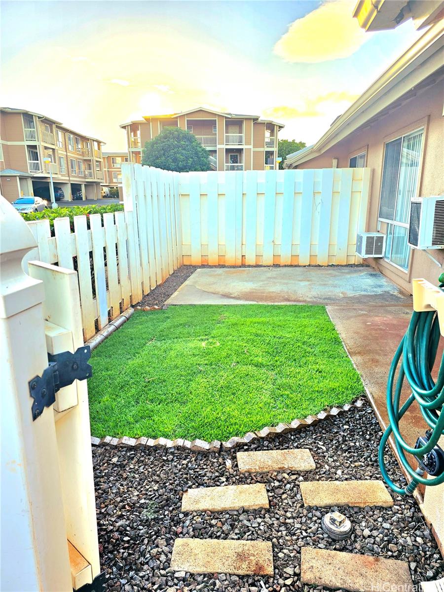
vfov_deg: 73.9
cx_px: 222
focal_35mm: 23
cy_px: 296
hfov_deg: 58.9
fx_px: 393
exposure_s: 1/208
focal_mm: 6.3
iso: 12
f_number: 1.7
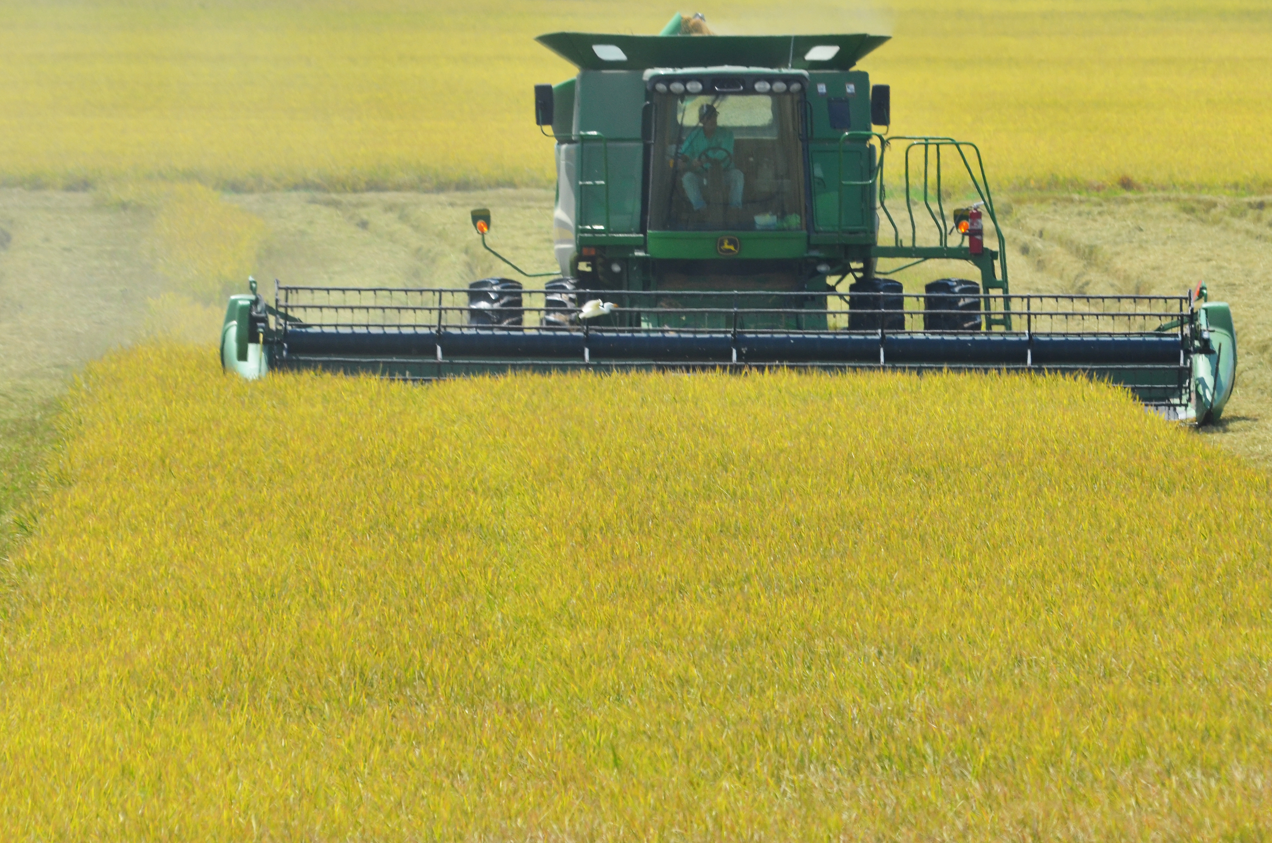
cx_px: 801
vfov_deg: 1.8
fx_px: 27467
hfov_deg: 2.7
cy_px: 364
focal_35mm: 779
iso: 320
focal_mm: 400
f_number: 8
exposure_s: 1/1000
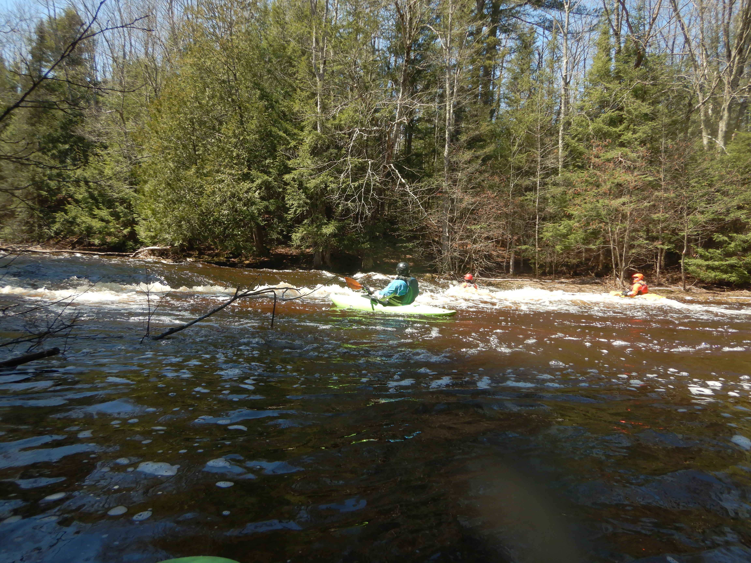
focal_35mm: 24
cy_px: 282
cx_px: 376
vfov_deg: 56.8
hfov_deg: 71.6
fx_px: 521
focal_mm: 4.3
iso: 125
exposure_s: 1/640
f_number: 2.8
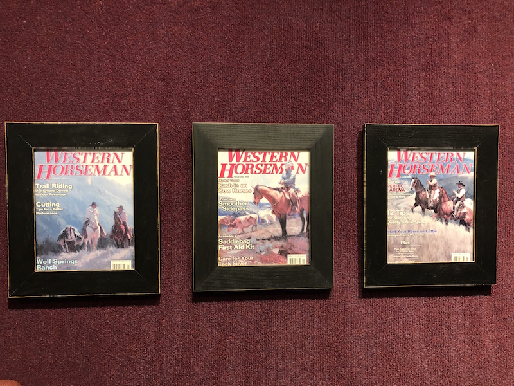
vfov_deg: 49.7
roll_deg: +0.4
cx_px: 257
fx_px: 416
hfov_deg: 63.4
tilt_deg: -0.7
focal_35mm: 28
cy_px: 193
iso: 50
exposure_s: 1/15
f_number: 1.8
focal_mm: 4
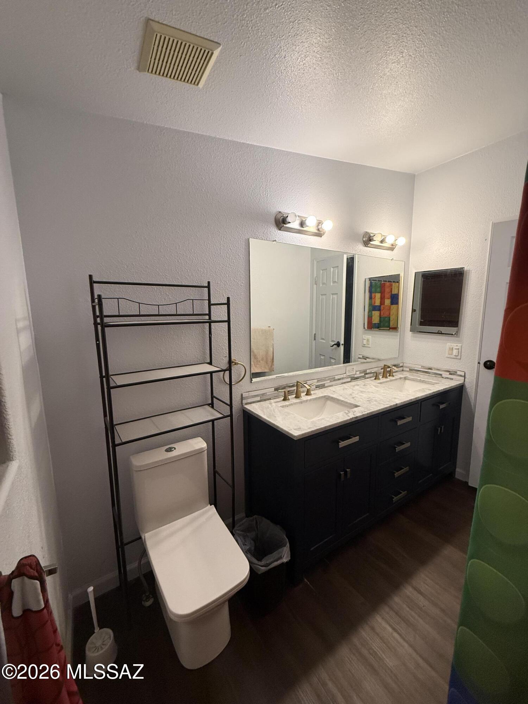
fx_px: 285
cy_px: 352
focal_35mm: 14
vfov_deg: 102.1
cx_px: 264
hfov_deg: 85.7
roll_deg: +1.0
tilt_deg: -9.1
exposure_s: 1/120
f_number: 2.2
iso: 320
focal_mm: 2.22
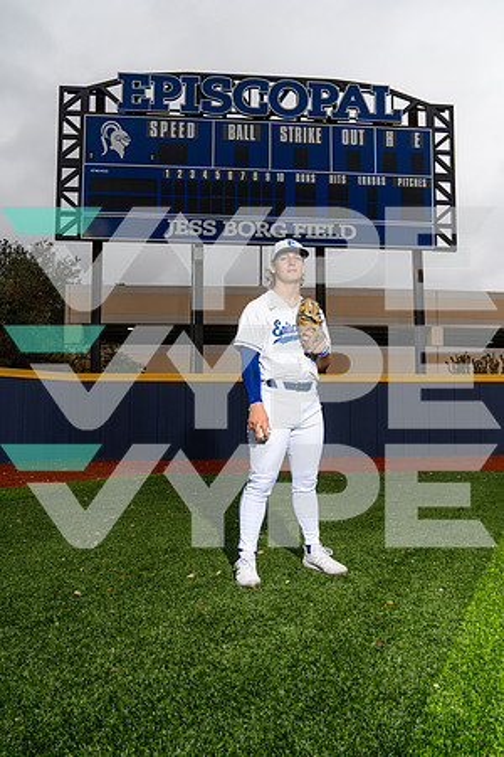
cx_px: 252
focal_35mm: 29
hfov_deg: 45.0
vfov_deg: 63.7
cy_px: 378
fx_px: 609
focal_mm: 29
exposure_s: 1/250
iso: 200
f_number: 6.3
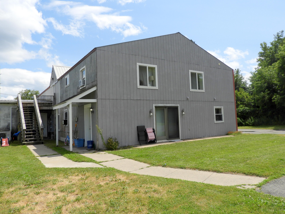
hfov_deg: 69.4
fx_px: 206
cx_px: 140
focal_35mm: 25
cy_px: 105
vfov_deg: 54.9
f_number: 3.3
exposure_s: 1/1600
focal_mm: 4.3
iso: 100
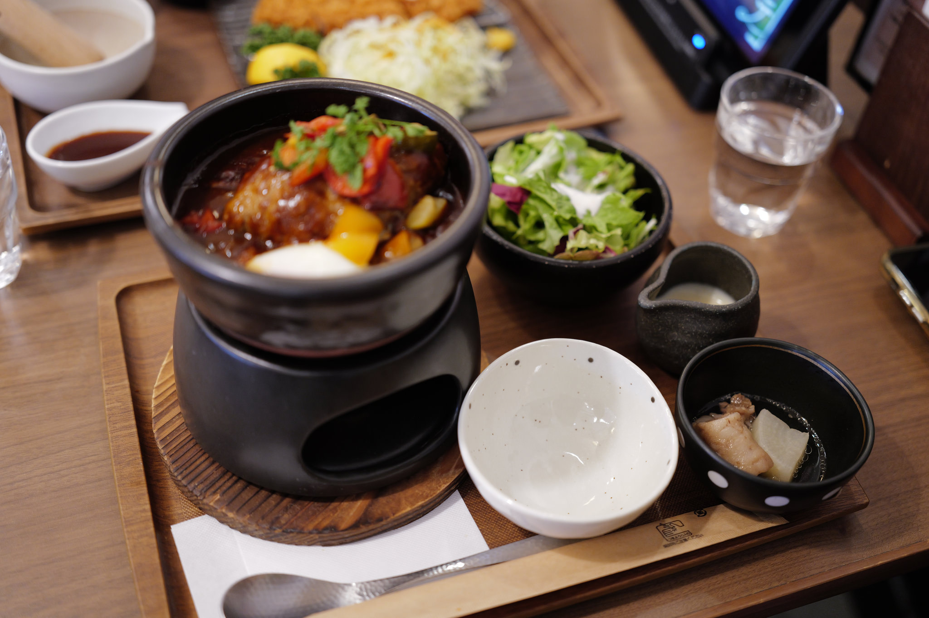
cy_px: 309
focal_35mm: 43
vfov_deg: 31.2
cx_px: 464
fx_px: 1109
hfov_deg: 45.5
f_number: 2
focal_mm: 43
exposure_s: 1/80
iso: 1250
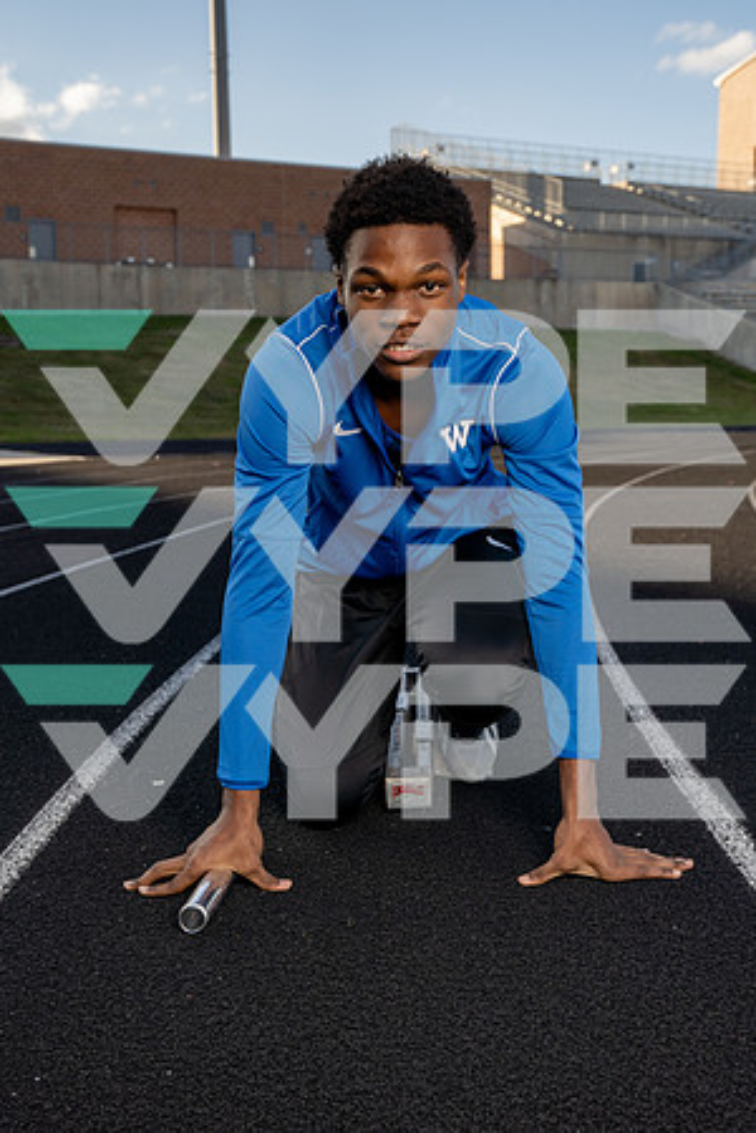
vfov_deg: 47.4
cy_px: 566
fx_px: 1291
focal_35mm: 41
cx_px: 378
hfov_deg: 32.6
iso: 200
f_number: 7.1
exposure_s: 1/250
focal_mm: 41
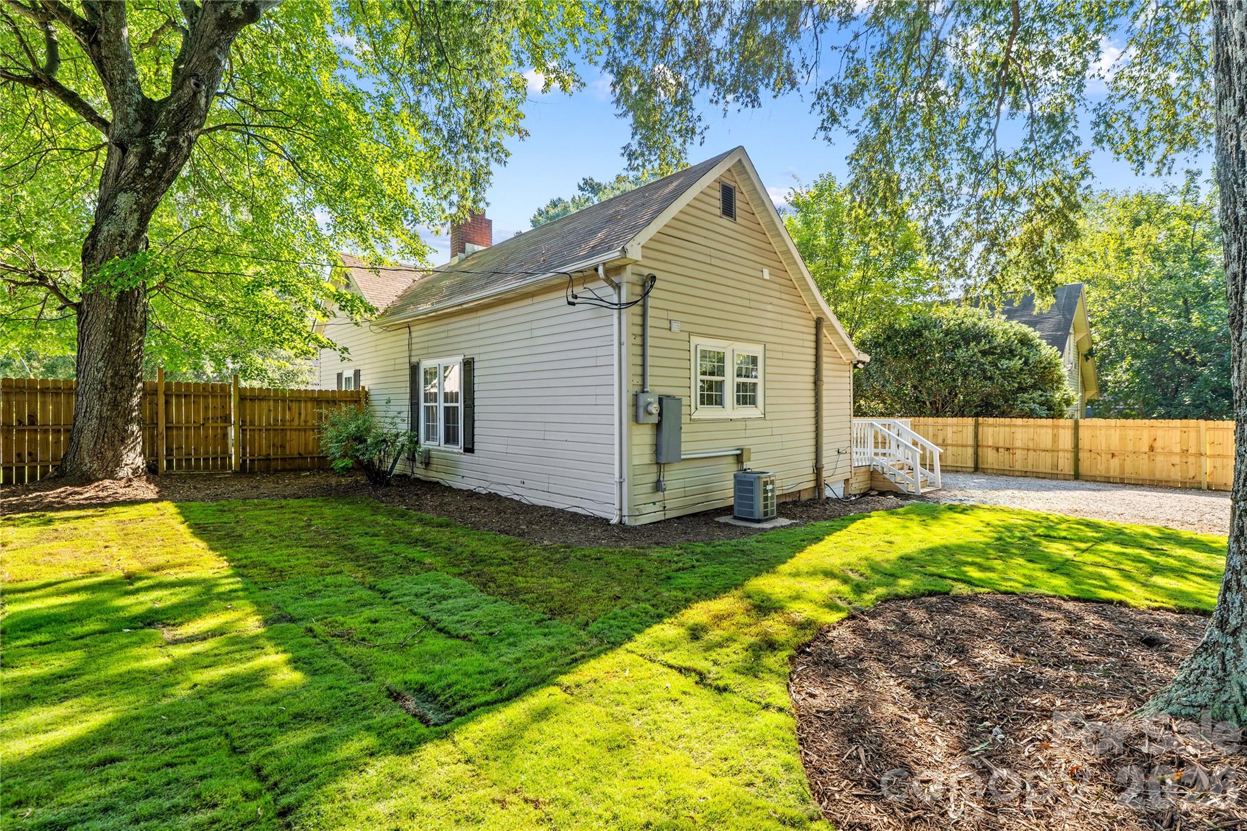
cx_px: 624
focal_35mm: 16
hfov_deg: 96.7
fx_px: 554
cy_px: 416
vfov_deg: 73.7
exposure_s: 1/25
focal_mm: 16
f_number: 8
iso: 100
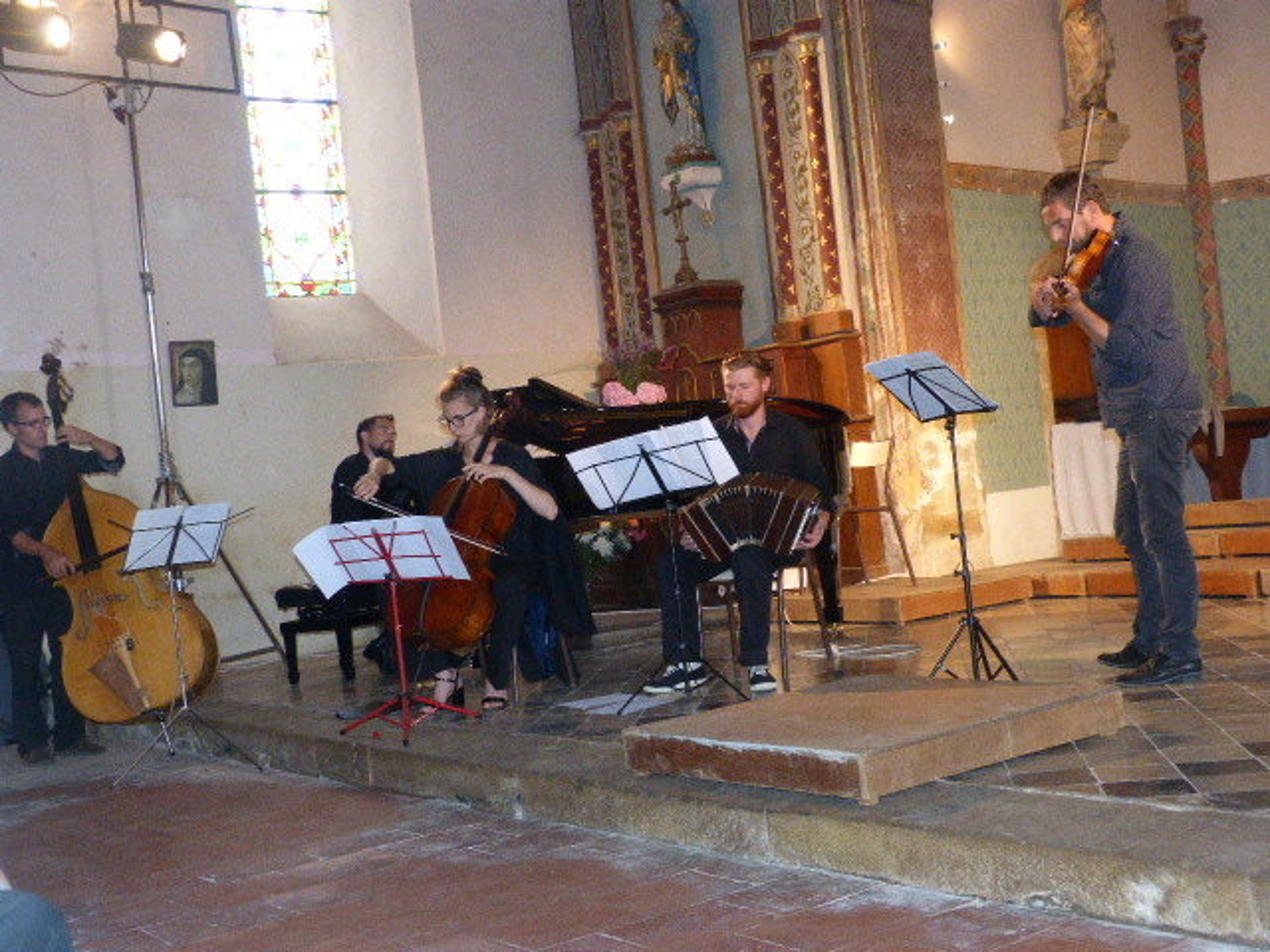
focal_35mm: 44
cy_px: 476
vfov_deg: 32.9
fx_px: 1614
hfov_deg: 42.9
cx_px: 635
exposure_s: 1/60
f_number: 3.2
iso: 800
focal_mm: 7.8
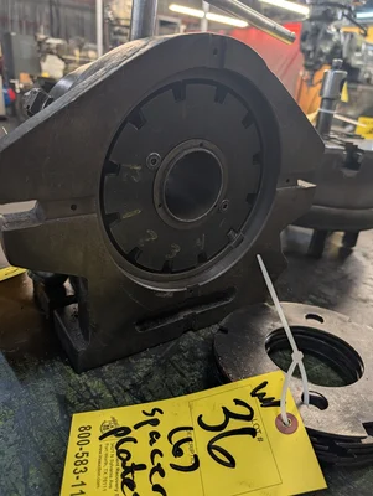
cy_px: 248
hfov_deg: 56.9
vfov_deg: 71.5
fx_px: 344
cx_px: 186
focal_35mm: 24
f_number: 1.68
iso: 219
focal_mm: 6.9
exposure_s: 1/120
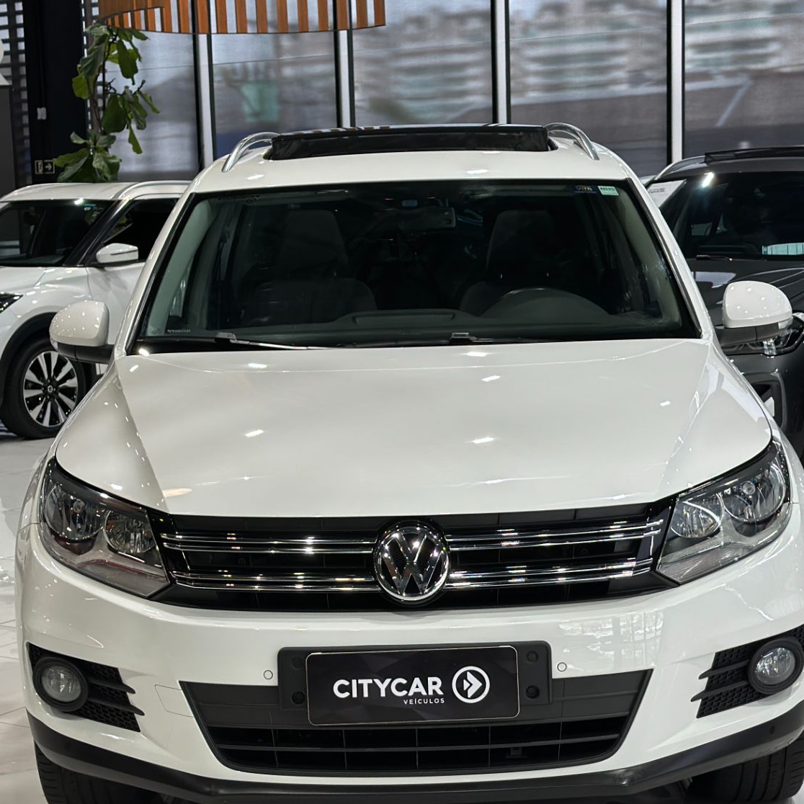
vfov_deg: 23.7
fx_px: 1918
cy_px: 442
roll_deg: +1.3
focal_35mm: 73
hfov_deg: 23.7
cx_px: 400
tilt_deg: -7.8
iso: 100
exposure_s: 1/120
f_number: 1.78
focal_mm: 6.86
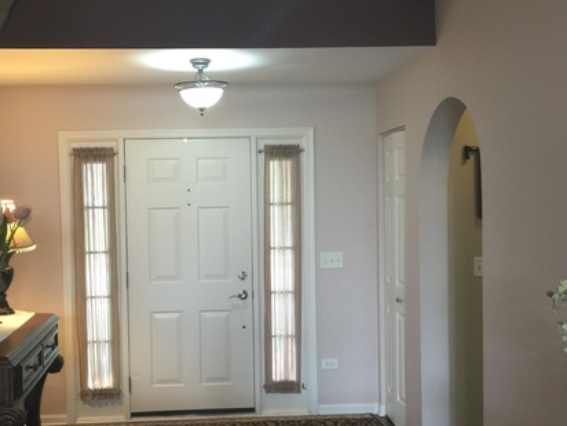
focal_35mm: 45
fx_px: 737
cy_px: 241
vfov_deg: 32.1
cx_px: 213
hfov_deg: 41.8
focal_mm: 4.15
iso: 50
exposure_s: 1/15
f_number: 2.2
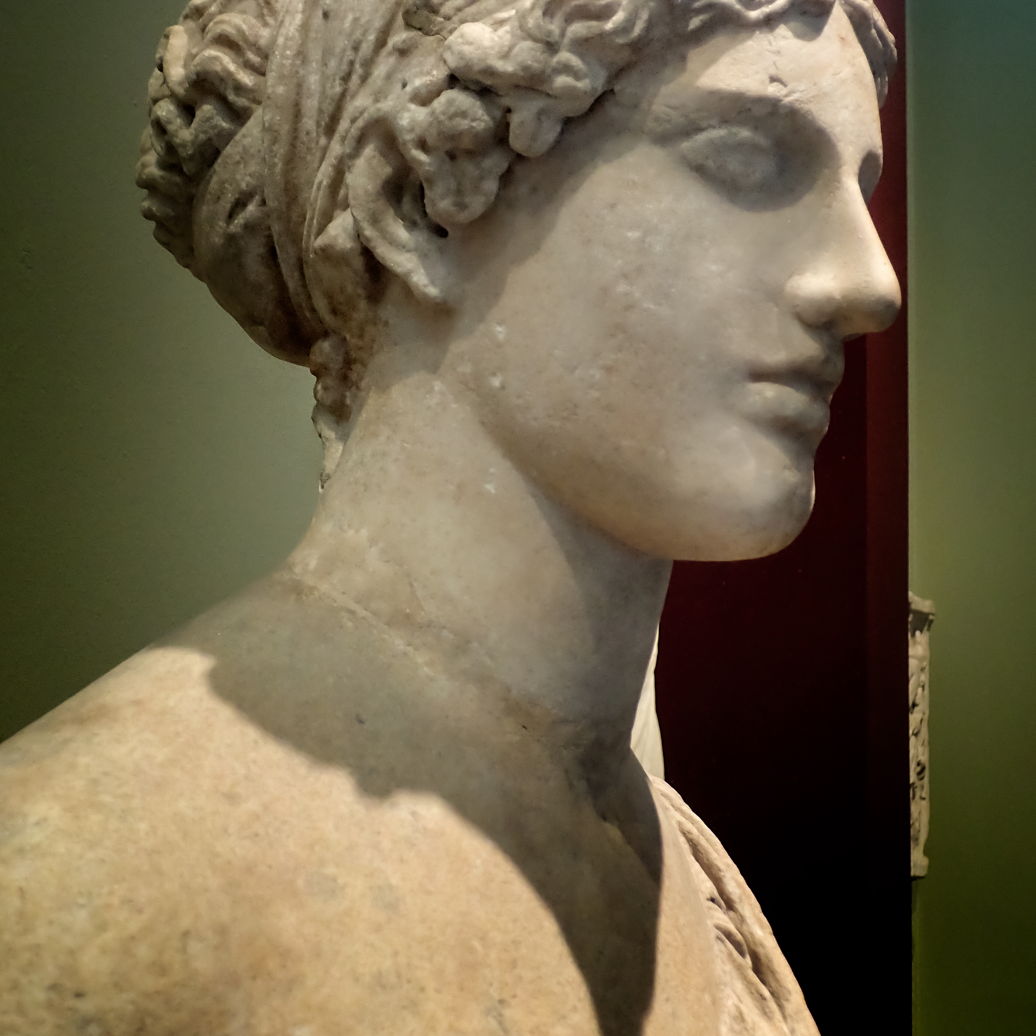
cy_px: 408
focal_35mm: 51
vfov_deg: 33.3
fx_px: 1727
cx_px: 517
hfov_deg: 33.4
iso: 400
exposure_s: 1/40
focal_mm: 7.86
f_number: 2.9
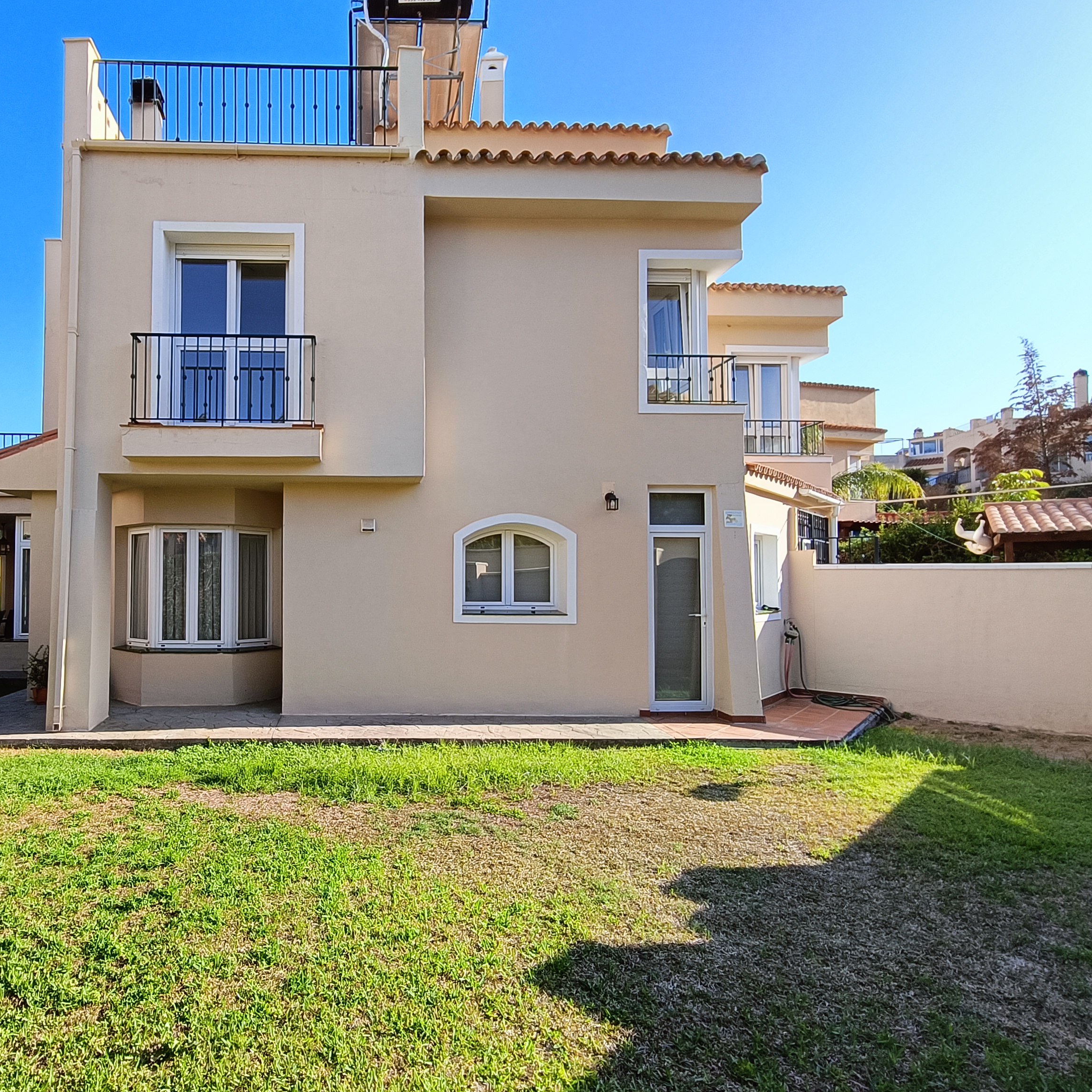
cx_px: 365
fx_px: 714
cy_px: 563
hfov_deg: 72.6
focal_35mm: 20
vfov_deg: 74.8
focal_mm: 1.68
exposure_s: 1/549
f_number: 2.2
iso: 64
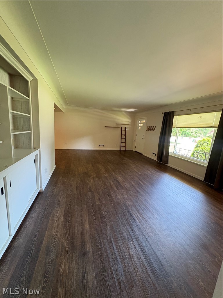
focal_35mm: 14
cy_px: 149
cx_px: 112
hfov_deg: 85.7
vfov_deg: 102.1
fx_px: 120
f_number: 2.2
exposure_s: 1/60
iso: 400
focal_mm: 2.22
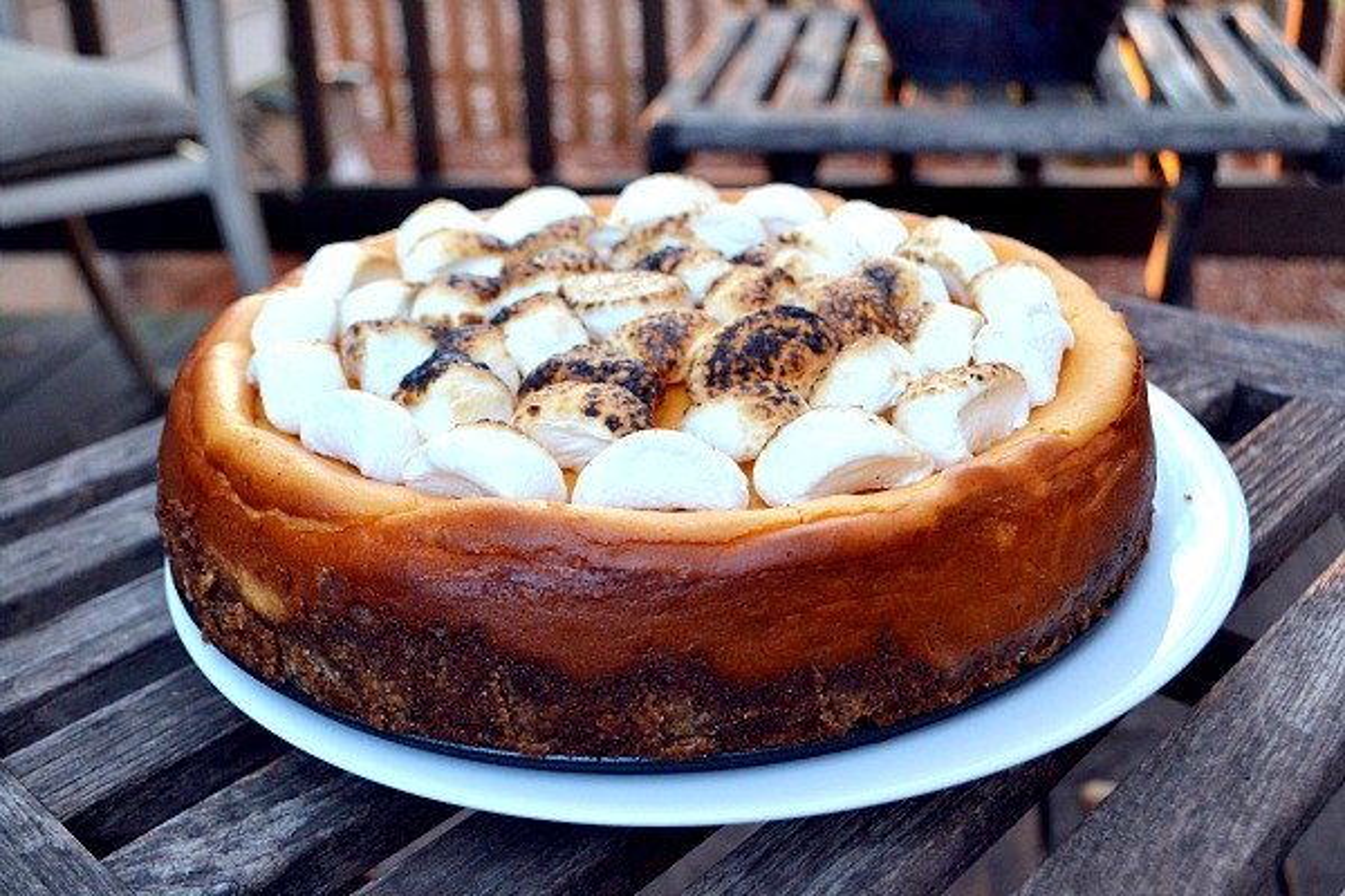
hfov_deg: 49.6
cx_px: 672
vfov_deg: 34.2
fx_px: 1457
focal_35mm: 39
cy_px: 448
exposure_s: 1/60
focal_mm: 26
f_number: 4.2
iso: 1800
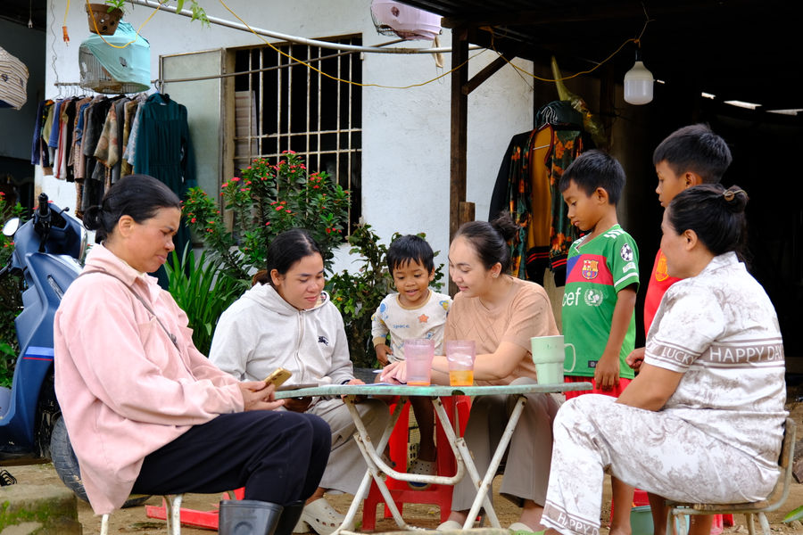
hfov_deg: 35.6
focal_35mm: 56
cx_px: 402
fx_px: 1249
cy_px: 268
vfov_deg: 24.2
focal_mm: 37.6
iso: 250
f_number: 4
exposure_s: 1/125
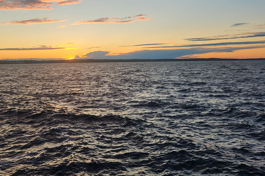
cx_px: 102
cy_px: 46
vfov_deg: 33.6
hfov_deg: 49.1
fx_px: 287
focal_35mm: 39
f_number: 1.8
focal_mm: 5.4
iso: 40
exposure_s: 1/690
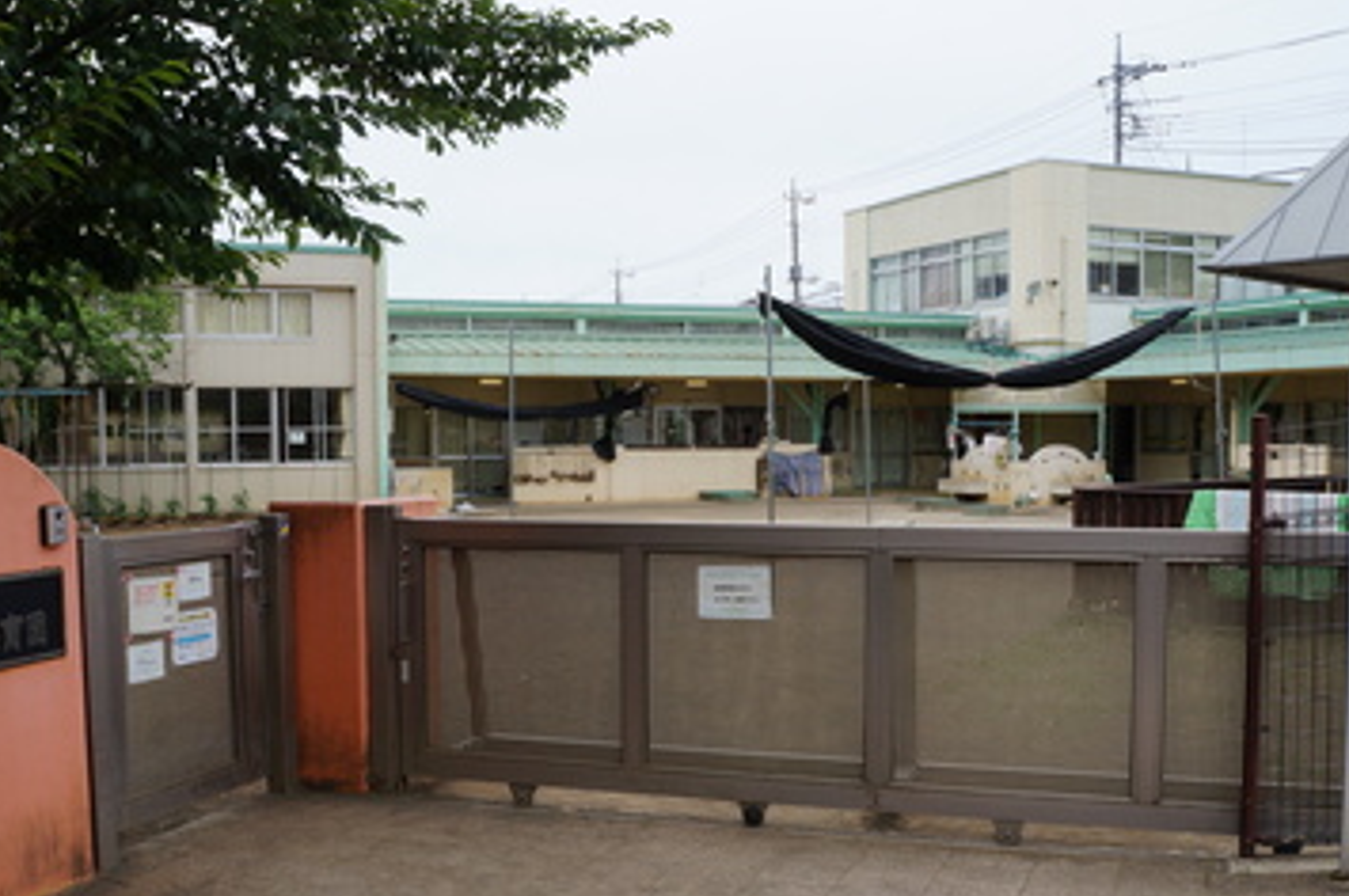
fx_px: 1423
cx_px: 642
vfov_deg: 34.8
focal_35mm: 38
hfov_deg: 50.7
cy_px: 552
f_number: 13
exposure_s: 1/160
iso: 200
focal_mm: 20
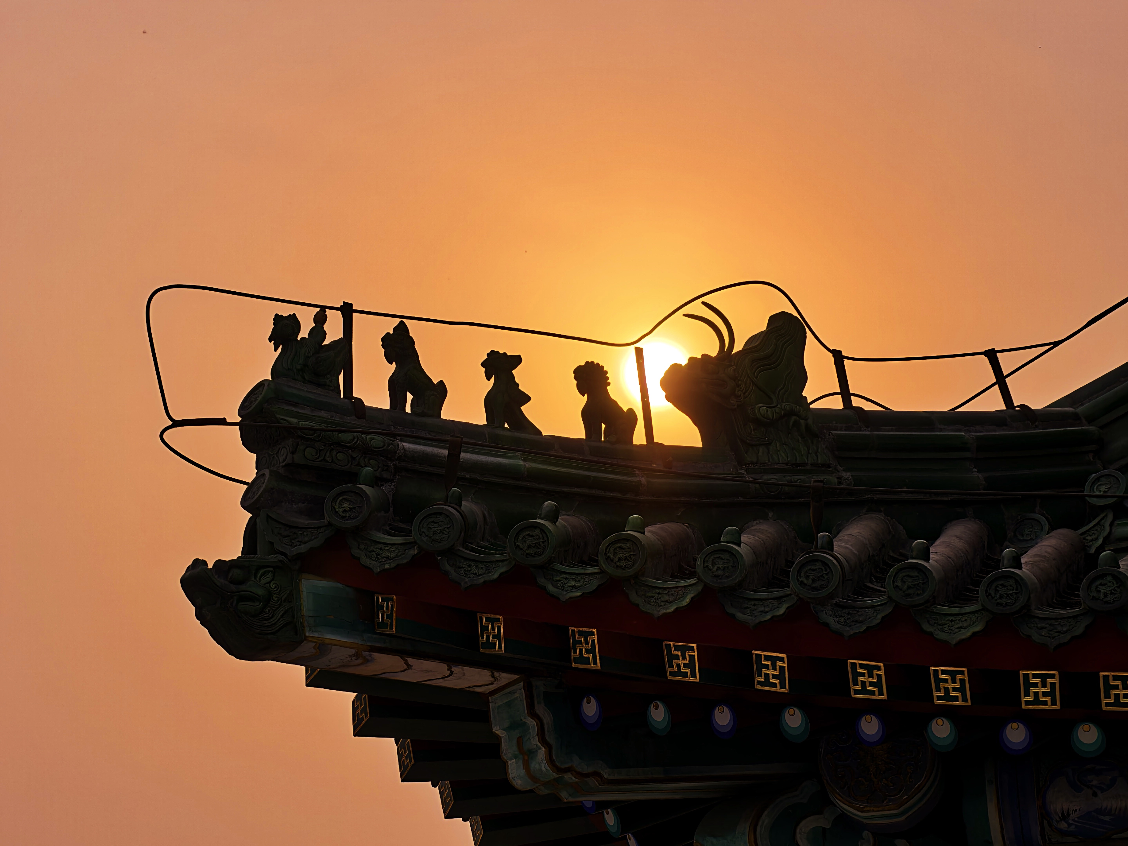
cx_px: 564
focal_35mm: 133
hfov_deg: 14.8
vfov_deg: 11.1
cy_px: 423
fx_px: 4334
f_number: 2.4
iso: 100
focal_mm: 24.13
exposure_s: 1/5747
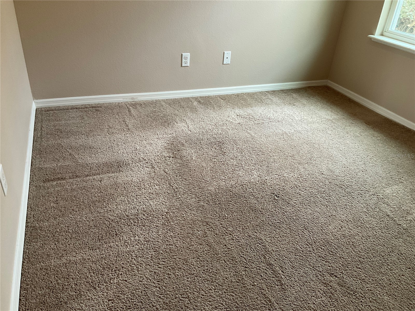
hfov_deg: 61.7
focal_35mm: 29
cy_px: 156
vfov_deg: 48.2
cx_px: 208
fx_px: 348
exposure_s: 1/60
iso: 100
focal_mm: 3
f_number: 1.8
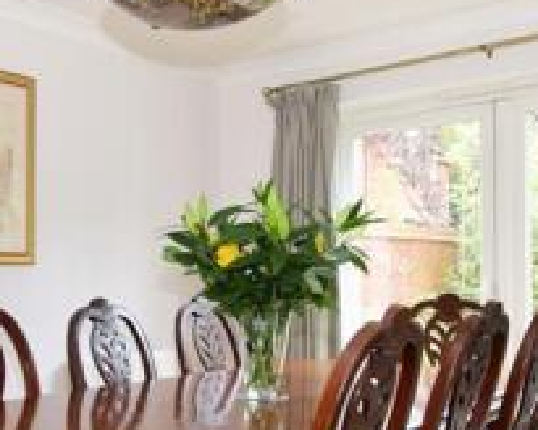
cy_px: 282
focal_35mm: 45
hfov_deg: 39.0
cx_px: 84
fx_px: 717
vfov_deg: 33.2
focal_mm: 10
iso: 400
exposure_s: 1/25
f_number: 5.6
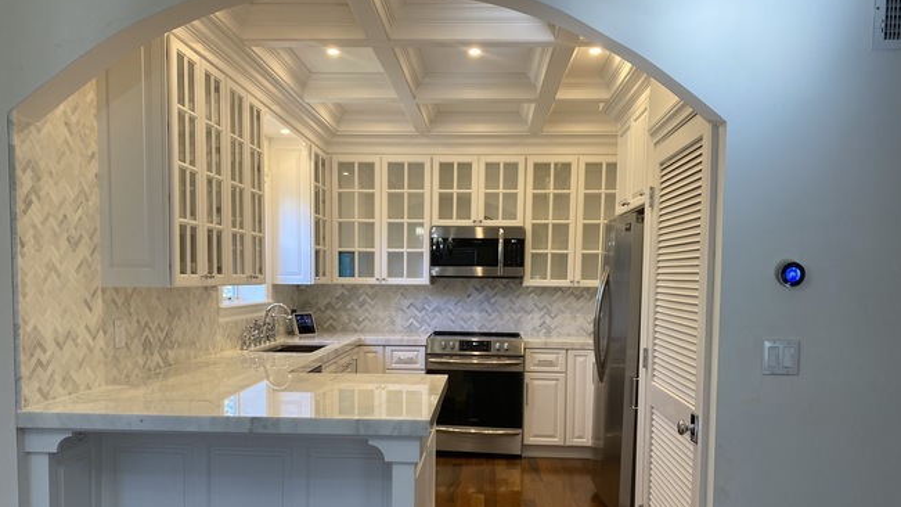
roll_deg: -1.0
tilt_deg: -4.4
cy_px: 328
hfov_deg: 66.1
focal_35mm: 29
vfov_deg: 39.8
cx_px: 449
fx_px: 693
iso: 100
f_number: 1.8
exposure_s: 1/120
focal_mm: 4.25
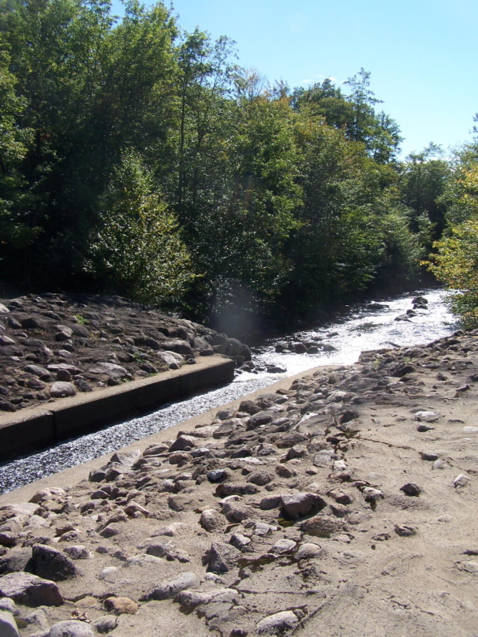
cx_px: 239
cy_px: 318
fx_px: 700
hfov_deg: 37.7
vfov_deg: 49.0
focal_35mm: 38
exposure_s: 1/640
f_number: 4
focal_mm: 6.3
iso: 80
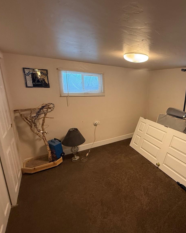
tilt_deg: -12.9
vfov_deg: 83.3
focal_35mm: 19
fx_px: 131
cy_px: 115
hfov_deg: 64.4
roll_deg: -3.2
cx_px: 150
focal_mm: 2.22
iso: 250
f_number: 2.2
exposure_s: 1/60
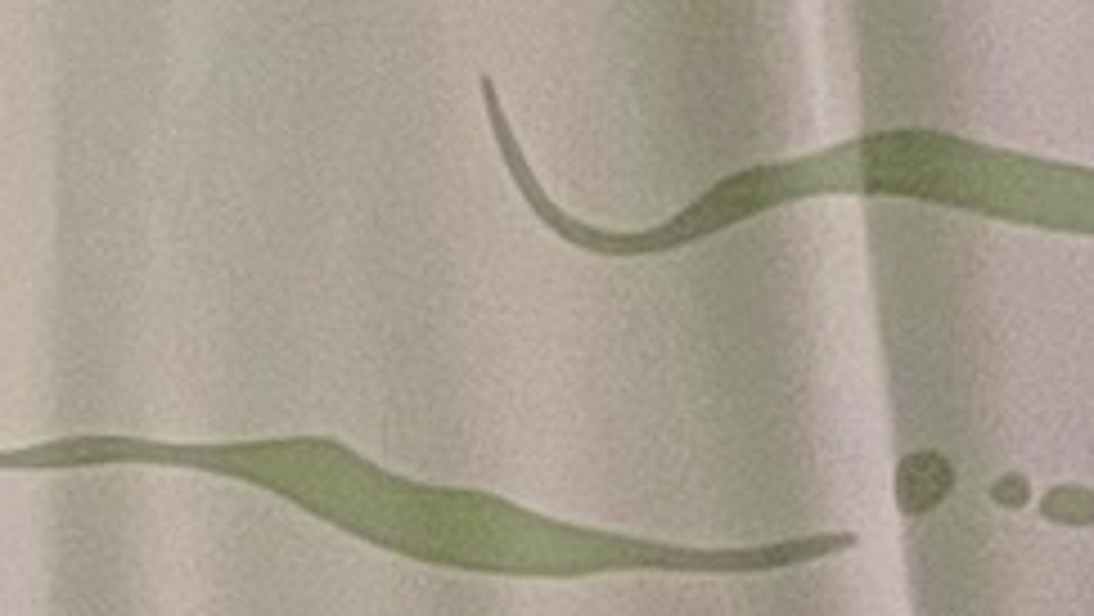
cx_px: -914
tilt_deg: +3.6
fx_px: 6763
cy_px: -1920
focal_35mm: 233
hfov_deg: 8.8
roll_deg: -0.3
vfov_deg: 4.7
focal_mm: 5.1
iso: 500
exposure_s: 1/33
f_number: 1.6
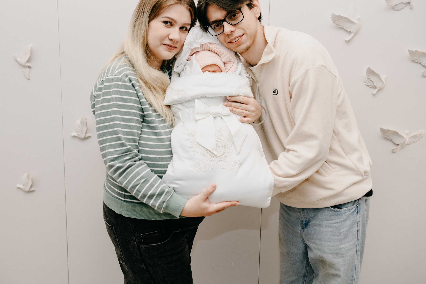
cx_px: 186
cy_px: 122
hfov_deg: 41.8
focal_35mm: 47
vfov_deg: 28.6
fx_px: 556
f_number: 4.5
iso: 320
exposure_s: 1/160
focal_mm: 38
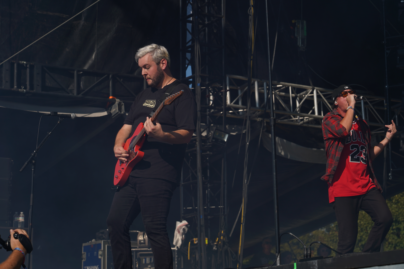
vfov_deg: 13.0
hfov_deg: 19.5
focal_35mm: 105
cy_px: 134
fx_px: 1178
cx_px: 202
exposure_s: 1/640
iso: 100
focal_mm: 105
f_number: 8
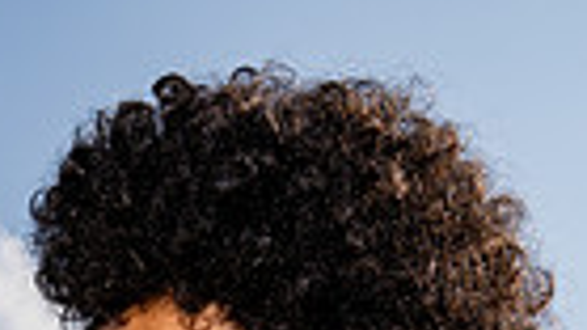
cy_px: 867
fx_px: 1524
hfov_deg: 21.5
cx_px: 97
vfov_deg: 10.2
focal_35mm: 98
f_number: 7.1
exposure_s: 1/250
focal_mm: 29
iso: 100
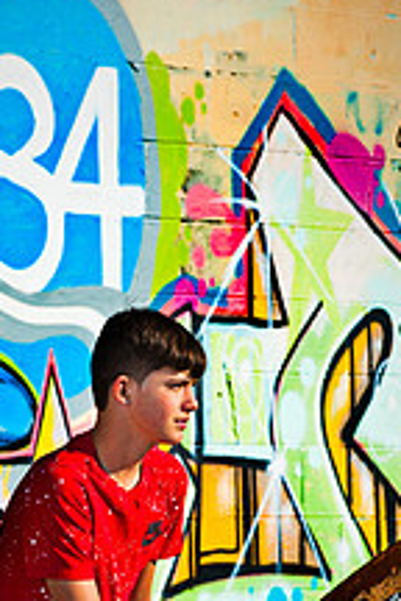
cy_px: 518
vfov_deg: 5.7
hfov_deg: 3.8
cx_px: 127
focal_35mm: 364
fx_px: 6081
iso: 100
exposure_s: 1/200
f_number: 11
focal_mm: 175
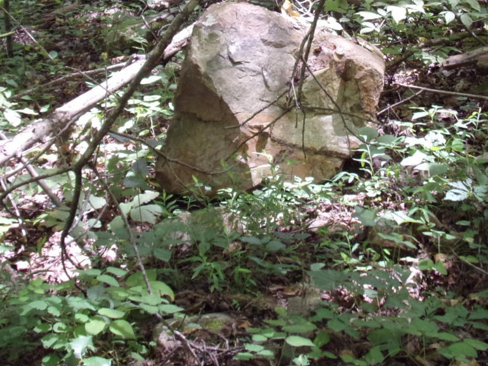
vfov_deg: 20.3
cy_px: 38
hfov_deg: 27.4
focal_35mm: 71
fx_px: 1001
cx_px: 249
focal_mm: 7
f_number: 3.9
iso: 163
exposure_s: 1/34
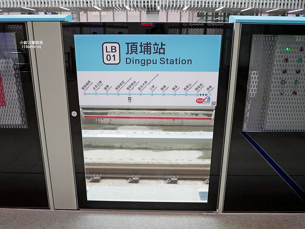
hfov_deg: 63.4
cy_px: 114
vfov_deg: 49.8
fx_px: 247
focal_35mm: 28
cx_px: 152
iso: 200
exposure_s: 1/100
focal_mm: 14
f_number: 2.5
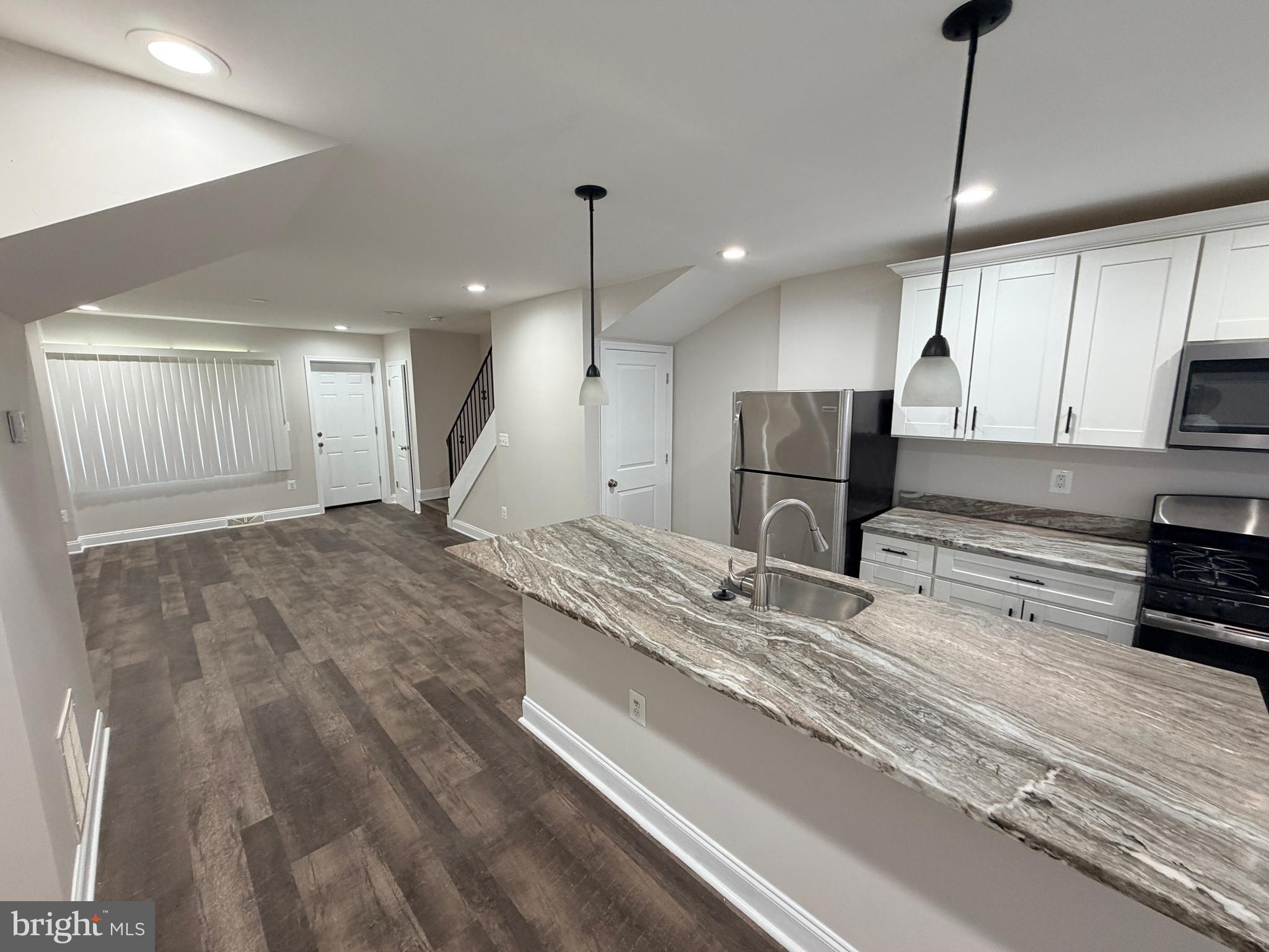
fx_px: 513
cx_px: 634
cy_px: 476
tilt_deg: -8.5
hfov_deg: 102.1
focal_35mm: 14
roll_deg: +0.9
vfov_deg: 85.7
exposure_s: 1/60
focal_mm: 2.22
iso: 200
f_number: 2.2
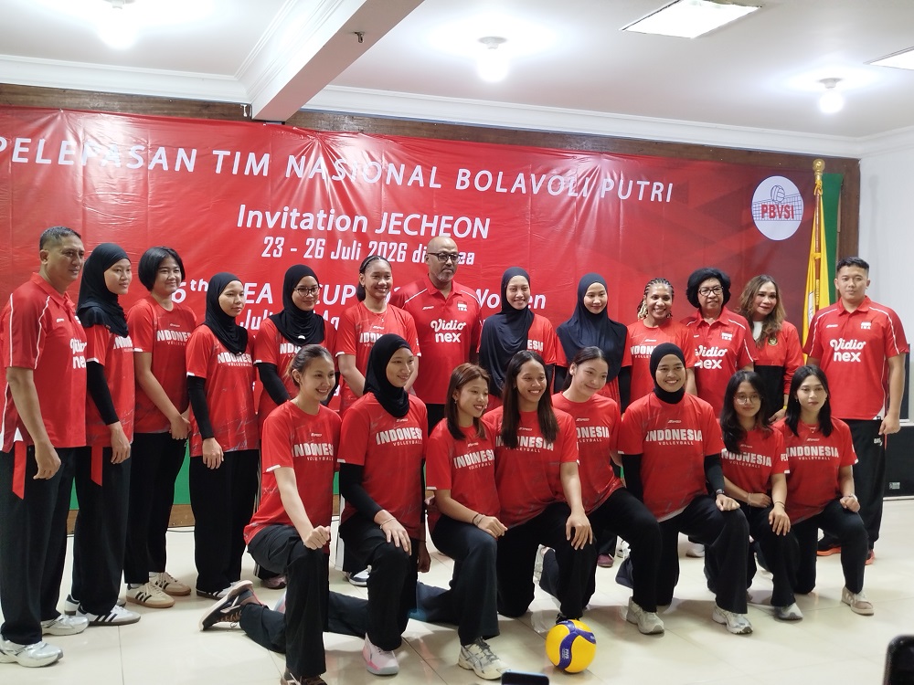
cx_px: 457
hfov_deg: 51.4
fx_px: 951
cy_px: 342
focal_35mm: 36
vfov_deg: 39.7
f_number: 1.7
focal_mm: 5.31
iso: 250
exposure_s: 1/33
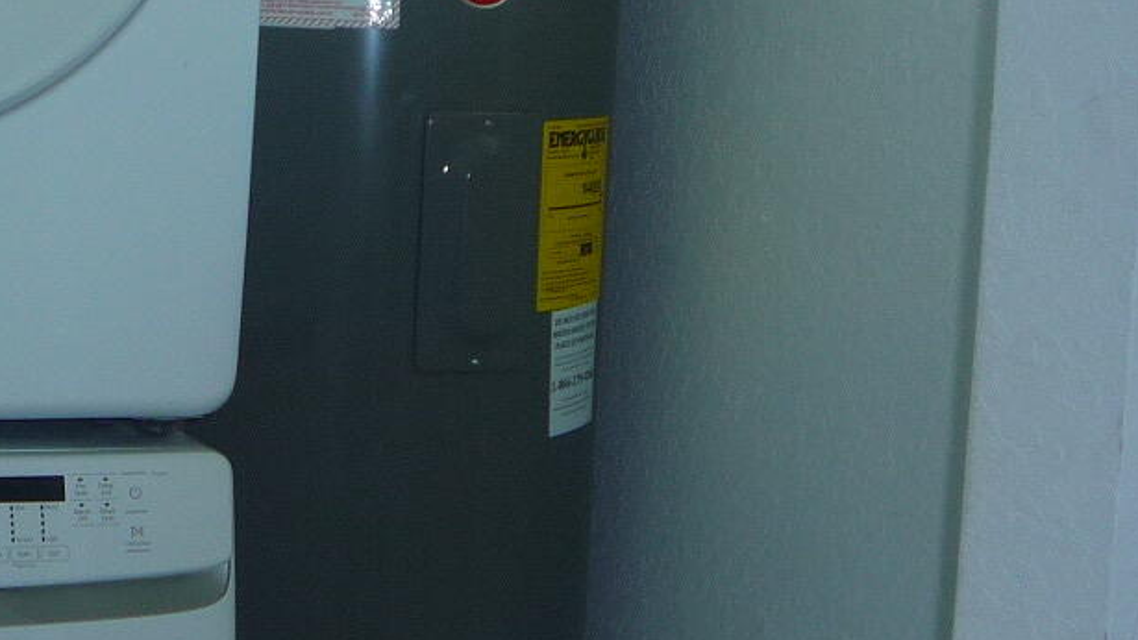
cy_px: 292
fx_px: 2565
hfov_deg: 24.1
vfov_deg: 14.2
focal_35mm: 85
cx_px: 54
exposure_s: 1/30
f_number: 3.3
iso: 100
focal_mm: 5.2
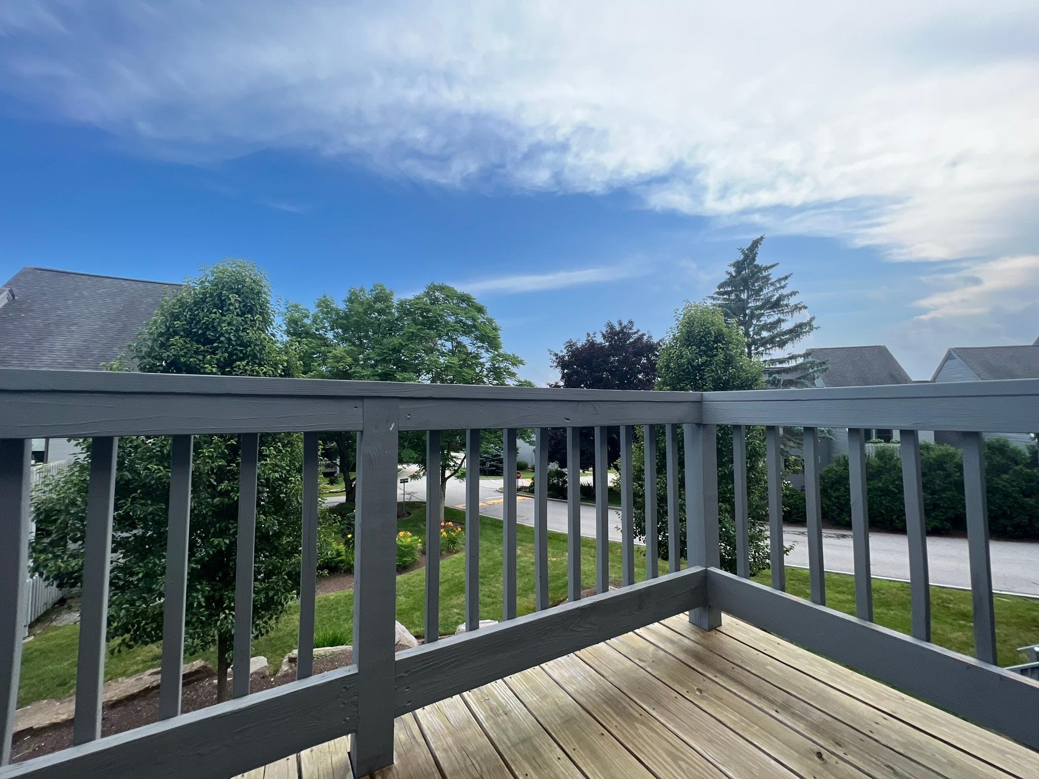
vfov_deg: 89.9
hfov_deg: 106.2
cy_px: 390
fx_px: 390
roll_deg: +0.5
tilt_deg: +3.0
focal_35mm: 13
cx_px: 520
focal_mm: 1.6
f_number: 1.8
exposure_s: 1/704
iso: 32
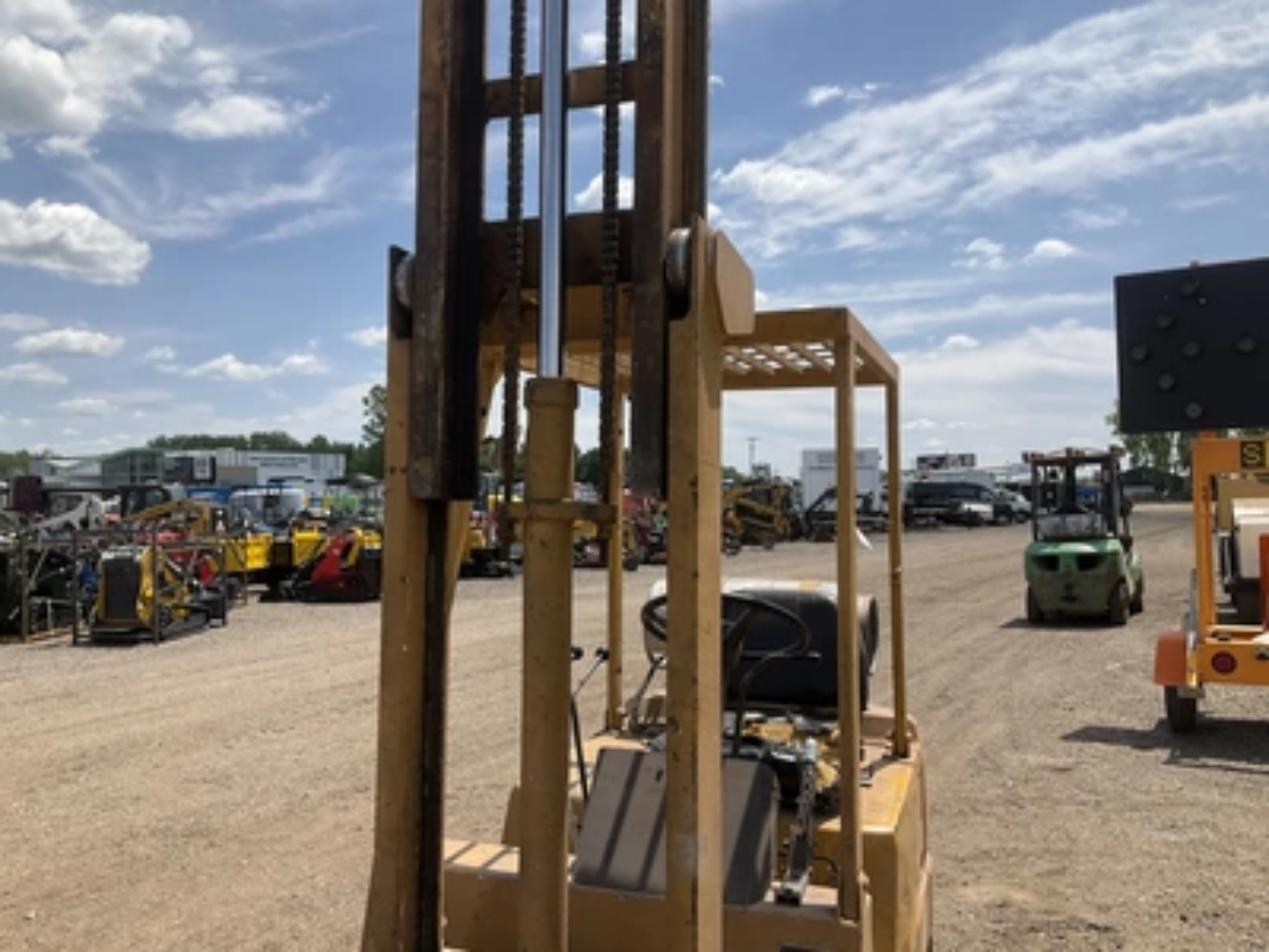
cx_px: 634
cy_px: 476
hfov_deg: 61.7
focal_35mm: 29
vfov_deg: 48.2
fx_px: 1063
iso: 25
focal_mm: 3
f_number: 1.8
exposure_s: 1/2058
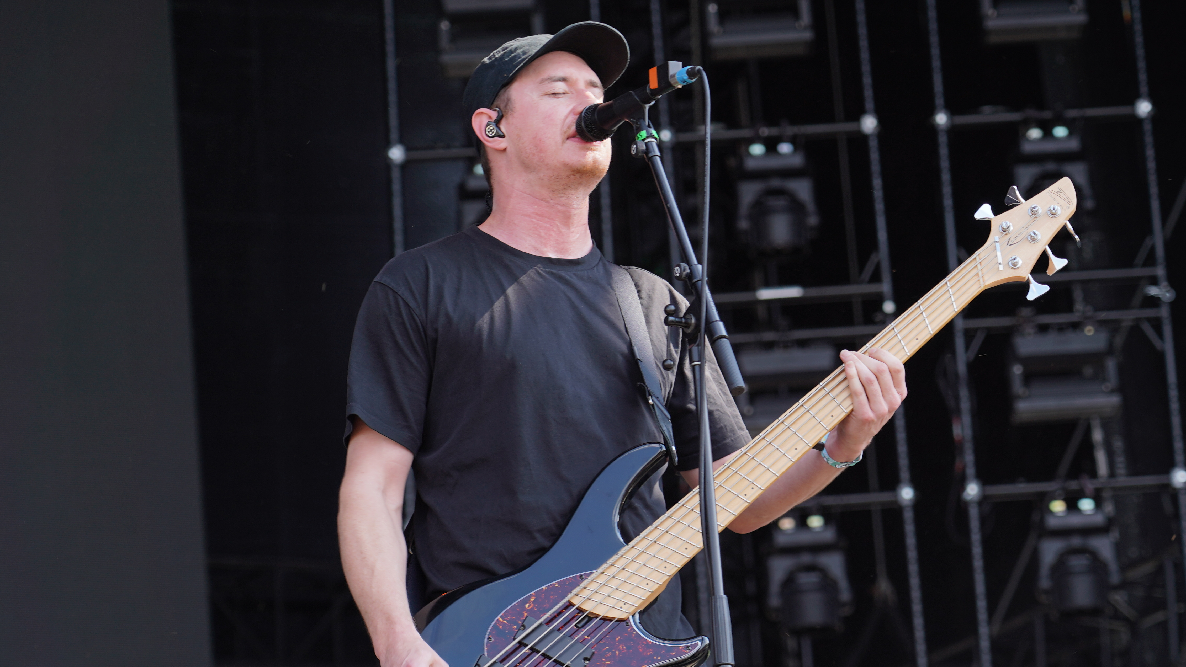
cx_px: 702
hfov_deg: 14.7
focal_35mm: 146
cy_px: 487
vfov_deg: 8.3
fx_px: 4592
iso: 100
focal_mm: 105
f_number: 4.5
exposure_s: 1/200
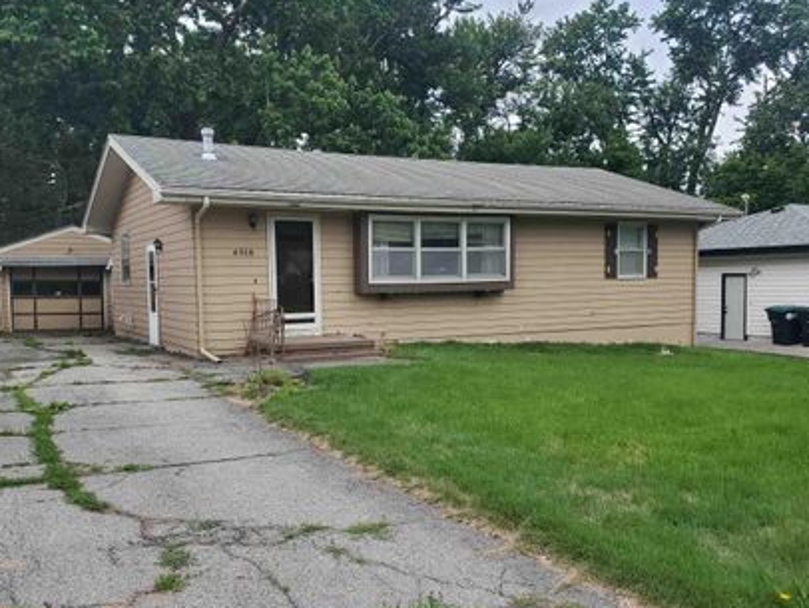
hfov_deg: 56.7
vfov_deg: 44.2
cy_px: 328
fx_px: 748
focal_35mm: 32
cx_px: 365
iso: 50
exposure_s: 1/726
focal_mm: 4.3
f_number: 2.4
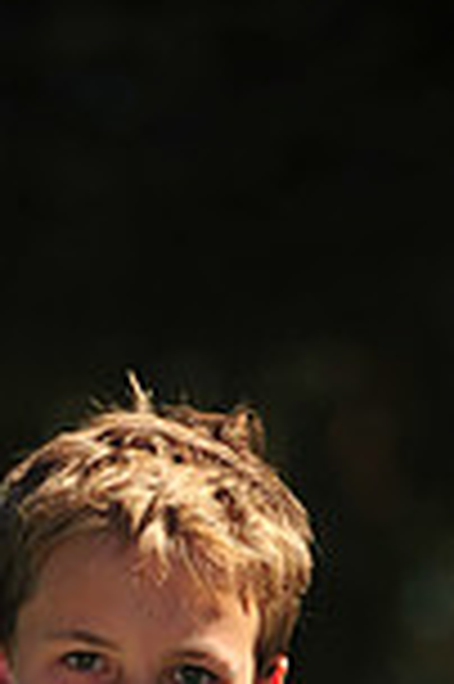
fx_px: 14484
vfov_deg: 2.7
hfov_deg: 1.8
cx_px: 166
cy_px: 1130
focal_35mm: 764
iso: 400
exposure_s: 1/3200
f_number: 4.5
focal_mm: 200
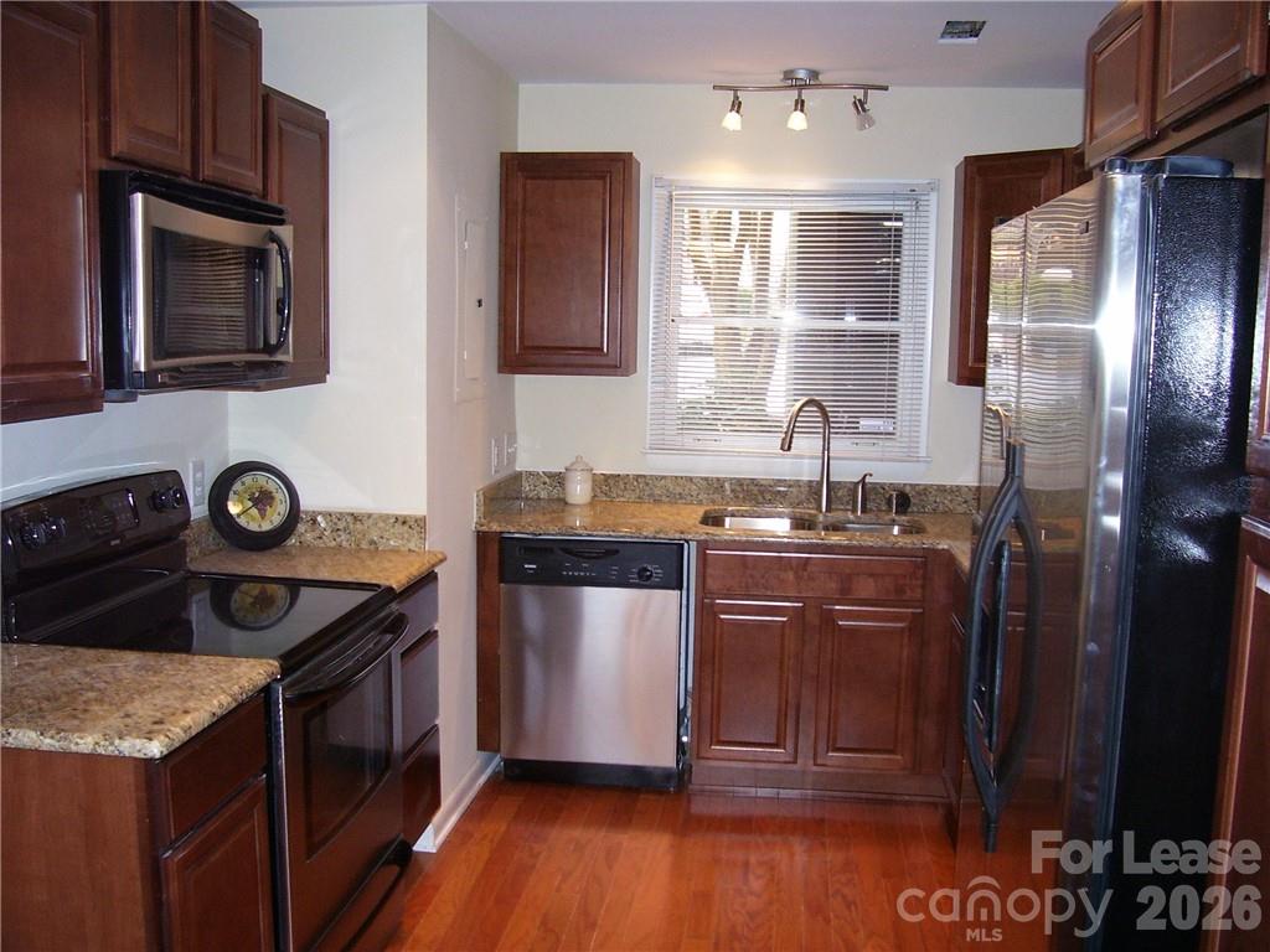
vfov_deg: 41.8
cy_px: 476
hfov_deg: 54.0
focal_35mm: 34
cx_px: 635
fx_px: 1247
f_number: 2.7
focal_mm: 5.6
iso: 125
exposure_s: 1/60
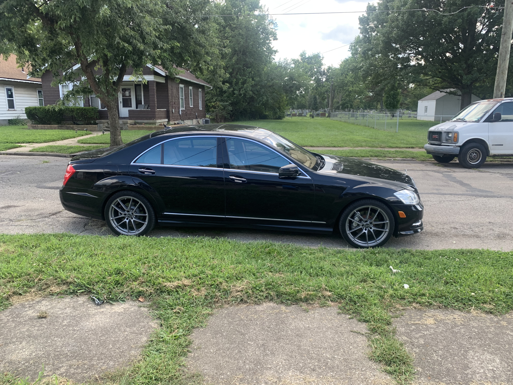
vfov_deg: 53.1
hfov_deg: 67.3
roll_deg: +1.2
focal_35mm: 26
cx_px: 256
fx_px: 385
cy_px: 192
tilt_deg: -10.7
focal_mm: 4.25
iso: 25
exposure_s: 1/231
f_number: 1.8
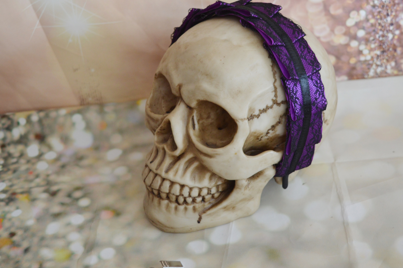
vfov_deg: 22.2
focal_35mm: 61
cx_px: 207
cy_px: 118
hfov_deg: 32.9
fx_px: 682
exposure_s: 1/60
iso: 500
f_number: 4.8
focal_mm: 36
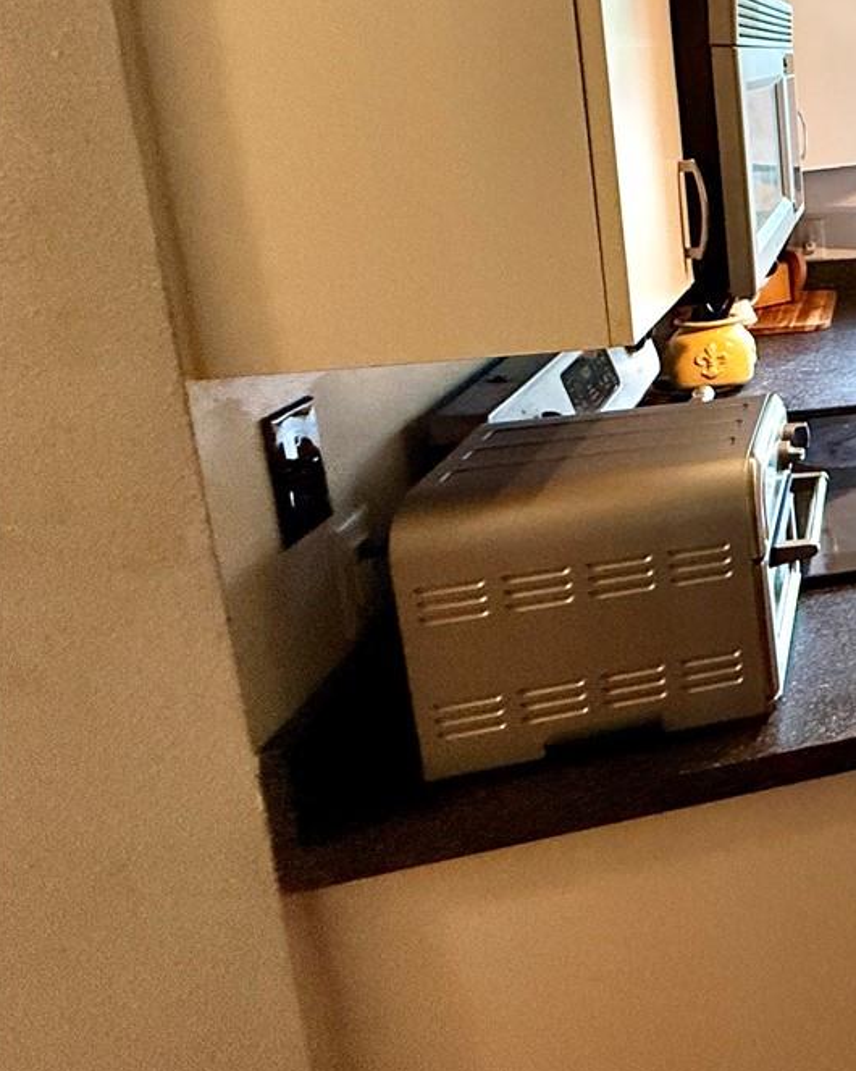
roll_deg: -0.4
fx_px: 1046
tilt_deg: -9.7
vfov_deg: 51.4
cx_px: 1286
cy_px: 241
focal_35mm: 33
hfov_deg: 28.5
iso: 320
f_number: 2.2
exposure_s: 1/60
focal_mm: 2.22
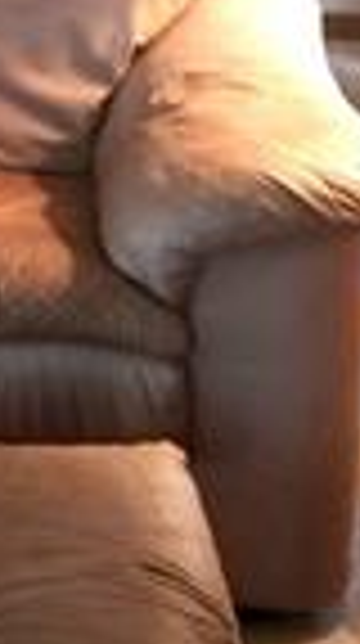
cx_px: -248
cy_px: -401
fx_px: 2164
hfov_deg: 9.2
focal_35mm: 127
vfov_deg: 15.3
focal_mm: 4.25
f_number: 1.7
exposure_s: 1/60
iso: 125
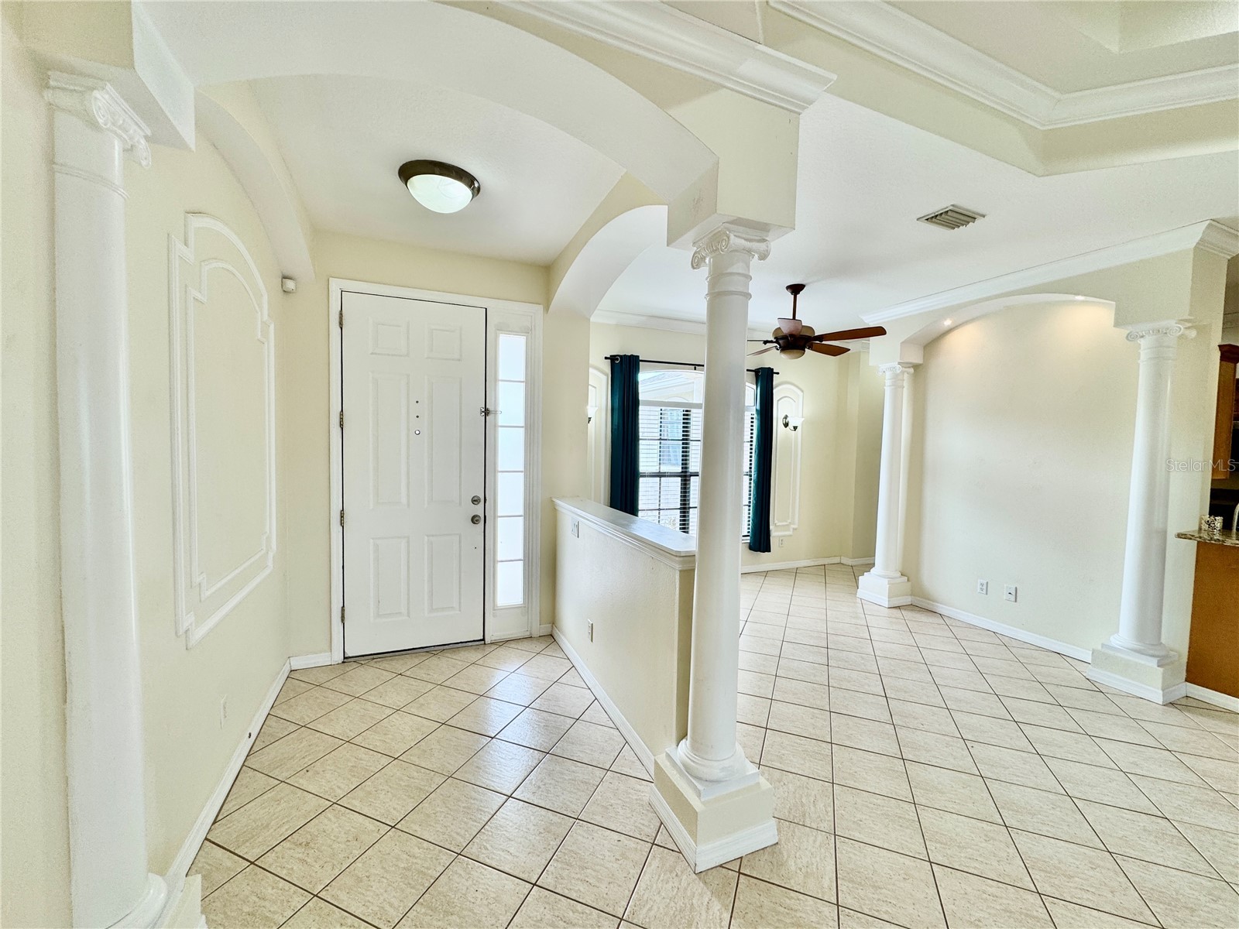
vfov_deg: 85.7
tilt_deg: -2.5
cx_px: 620
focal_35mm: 14
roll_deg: -1.4
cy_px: 464
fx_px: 501
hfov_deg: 102.1
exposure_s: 1/120
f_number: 2.2
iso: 50
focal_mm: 2.22
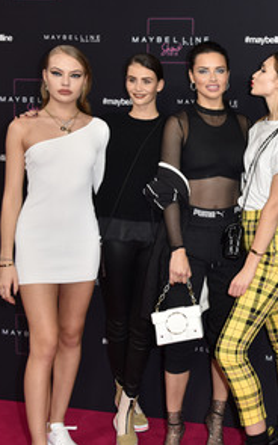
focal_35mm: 53
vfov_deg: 38.2
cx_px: 330
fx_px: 643
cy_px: 220
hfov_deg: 22.5
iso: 500
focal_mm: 34
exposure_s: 1/125
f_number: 5.6
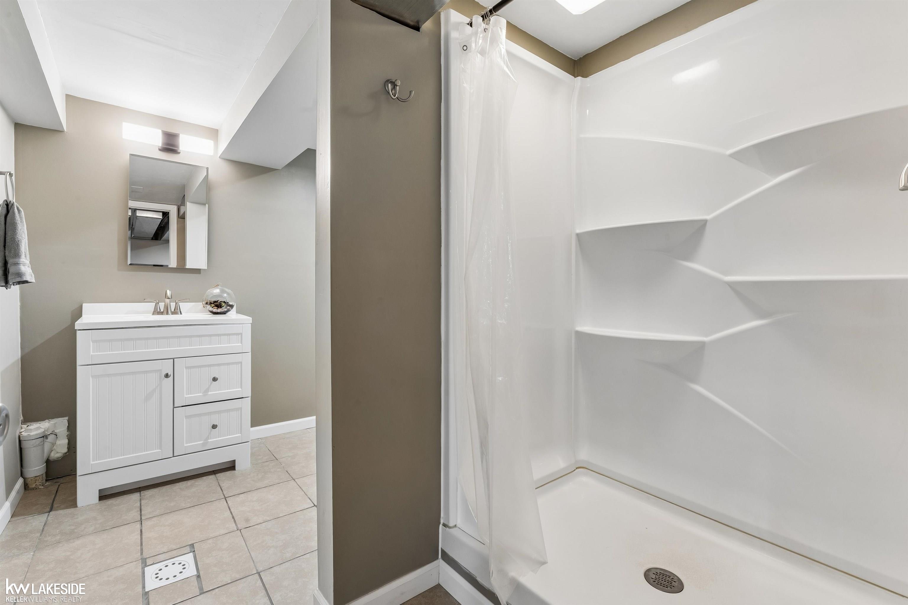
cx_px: 454
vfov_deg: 73.7
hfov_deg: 96.7
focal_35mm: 16
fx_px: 404
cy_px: 302
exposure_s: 1/2.5
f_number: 13
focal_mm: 16
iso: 400
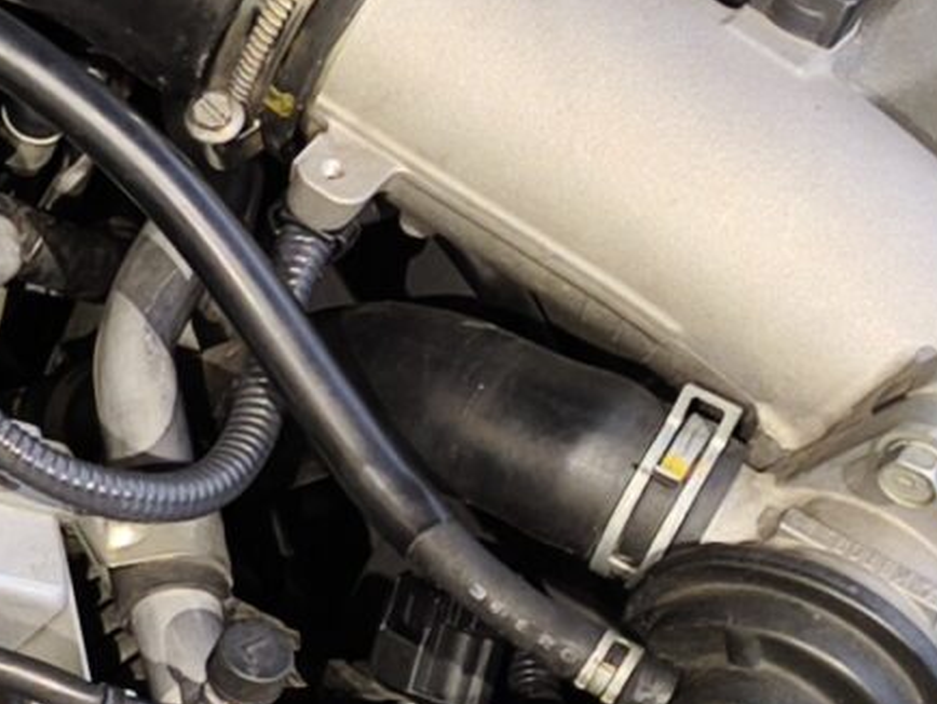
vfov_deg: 8.6
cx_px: -1278
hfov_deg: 10.1
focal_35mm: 171
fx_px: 4631
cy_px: -26
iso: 500
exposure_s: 1/33.3
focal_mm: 6.57
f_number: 1.6
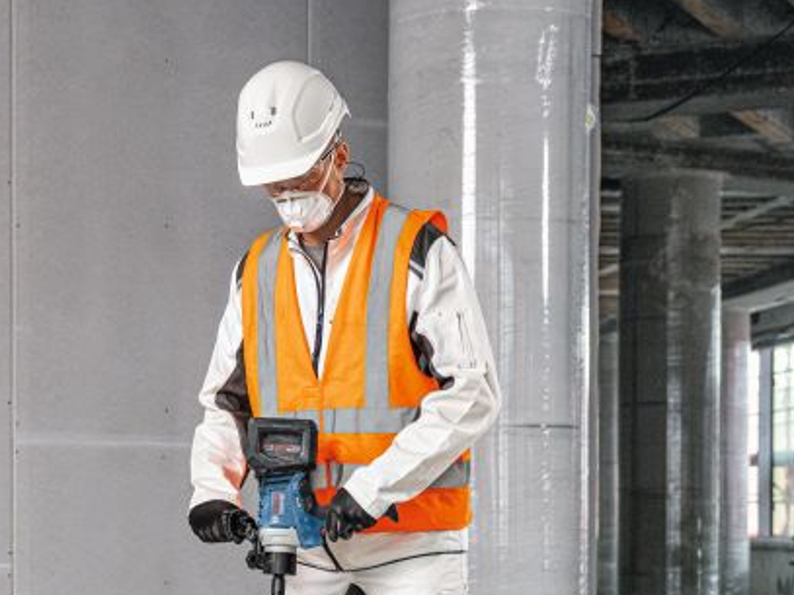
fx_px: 2545
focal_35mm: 111
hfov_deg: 17.6
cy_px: 569
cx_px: 156
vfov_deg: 13.2
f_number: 4
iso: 800
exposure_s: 1/160
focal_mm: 47
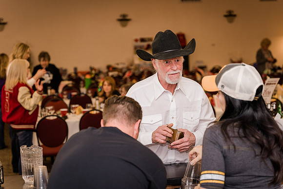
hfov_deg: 26.1
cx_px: 142
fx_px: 610
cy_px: 84
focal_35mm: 78
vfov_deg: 17.6
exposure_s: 1/250
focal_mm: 70
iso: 800
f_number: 2.8
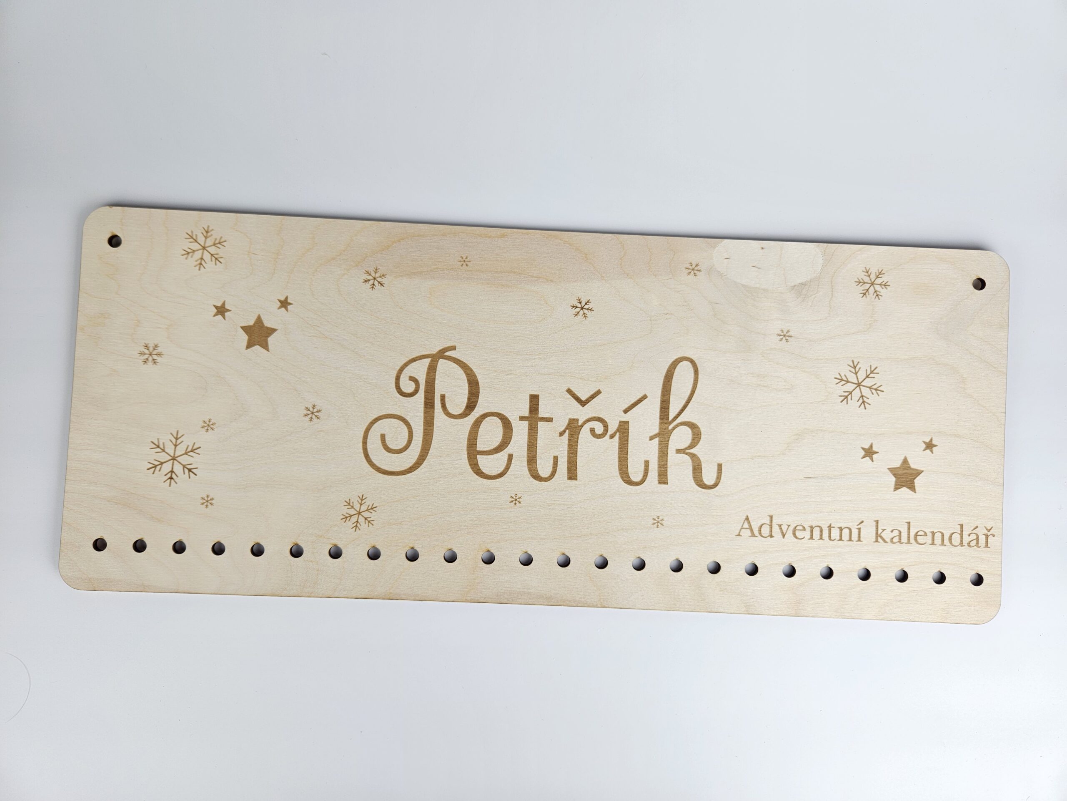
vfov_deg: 58.9
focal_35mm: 23
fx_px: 709
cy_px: 400
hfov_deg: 73.9
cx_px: 534
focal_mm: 5.4
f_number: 1.8
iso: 32
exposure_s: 1/100
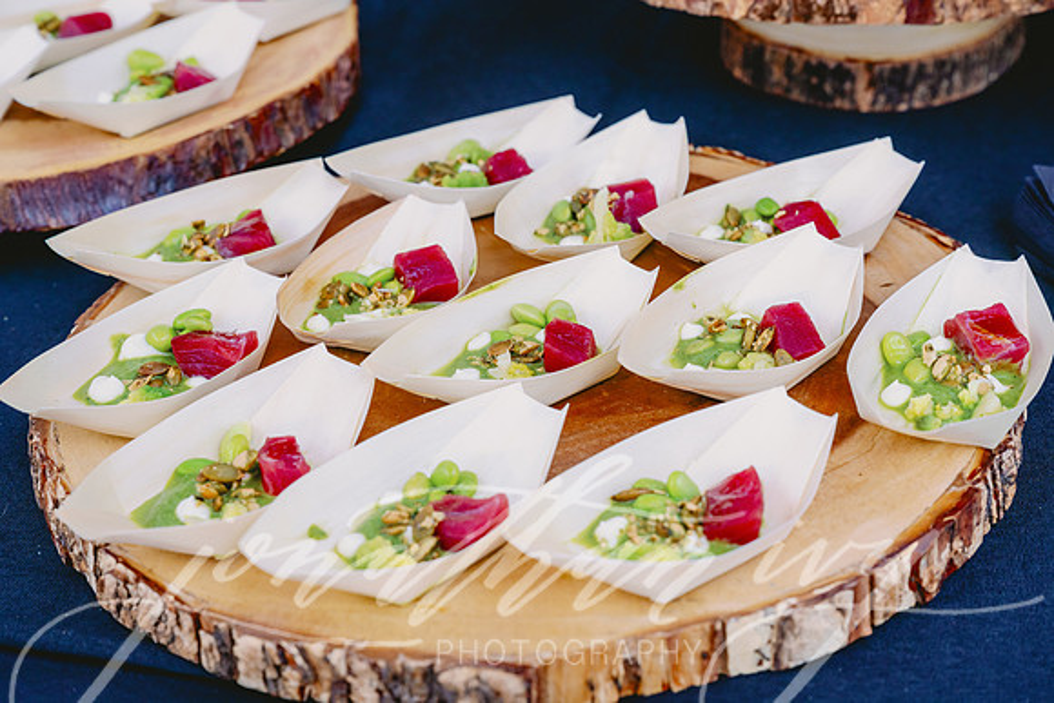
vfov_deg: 19.5
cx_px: 527
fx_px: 2050
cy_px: 352
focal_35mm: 70
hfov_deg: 28.8
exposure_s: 1/400
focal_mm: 70
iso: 400
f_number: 7.1
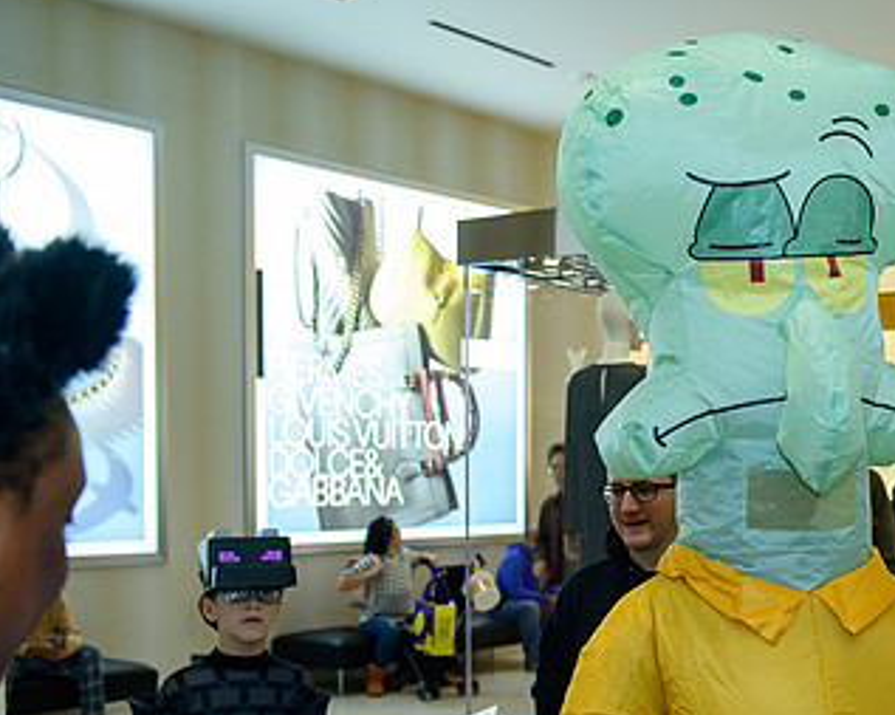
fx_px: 1456
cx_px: 816
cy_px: 527
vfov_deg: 27.2
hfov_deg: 32.4
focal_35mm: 55
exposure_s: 1/250
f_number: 4
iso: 2000
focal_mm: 32
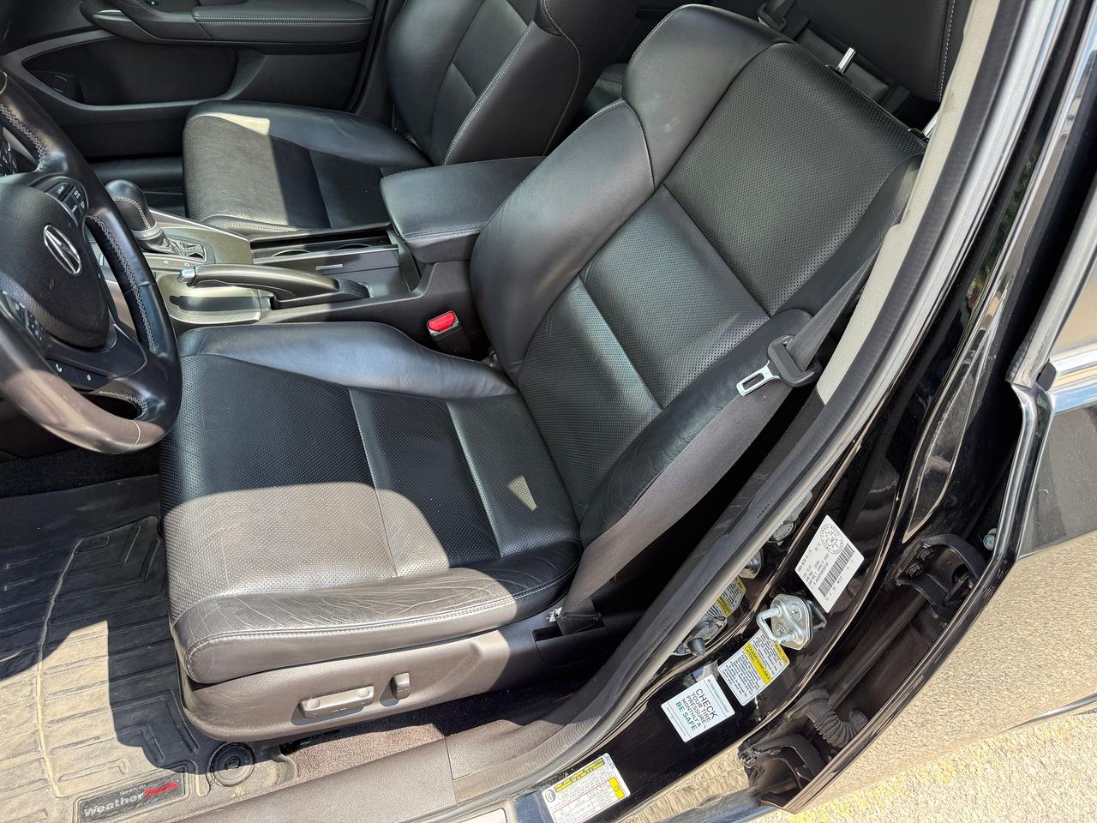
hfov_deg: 71.6
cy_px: 412
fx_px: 761
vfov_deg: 56.8
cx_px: 548
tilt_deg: -44.8
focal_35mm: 24
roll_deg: -9.9
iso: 100
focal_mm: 6.76
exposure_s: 1/370
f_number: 1.78
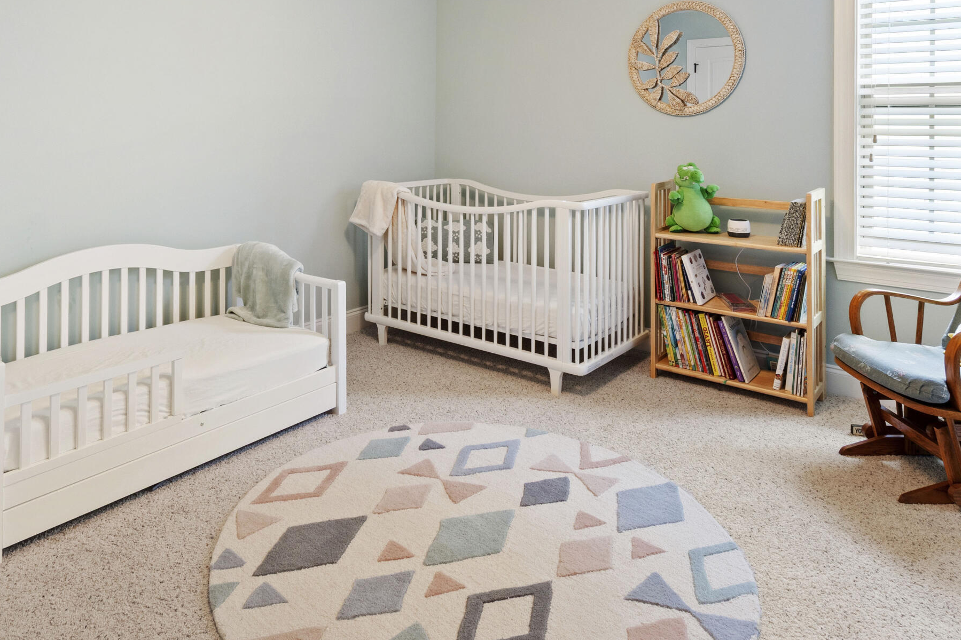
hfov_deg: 71.2
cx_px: 422
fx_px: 667
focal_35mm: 25
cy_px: 133
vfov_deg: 48.5
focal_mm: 10
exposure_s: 1.3
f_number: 8
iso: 100
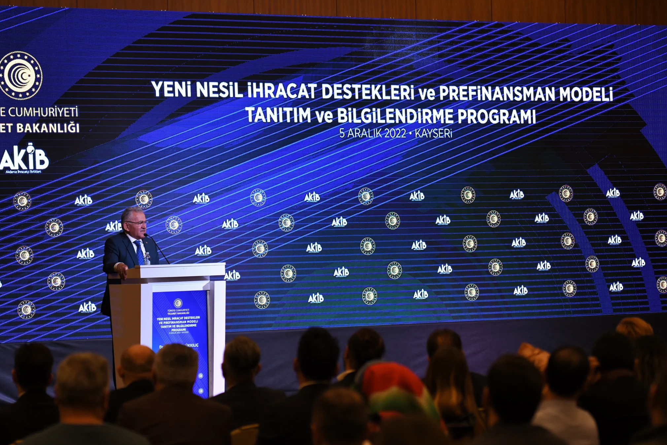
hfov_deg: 16.5
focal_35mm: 124
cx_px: 280
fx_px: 2297
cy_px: 277
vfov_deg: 11.1
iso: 1250
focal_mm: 98
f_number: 2.8
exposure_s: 1/160
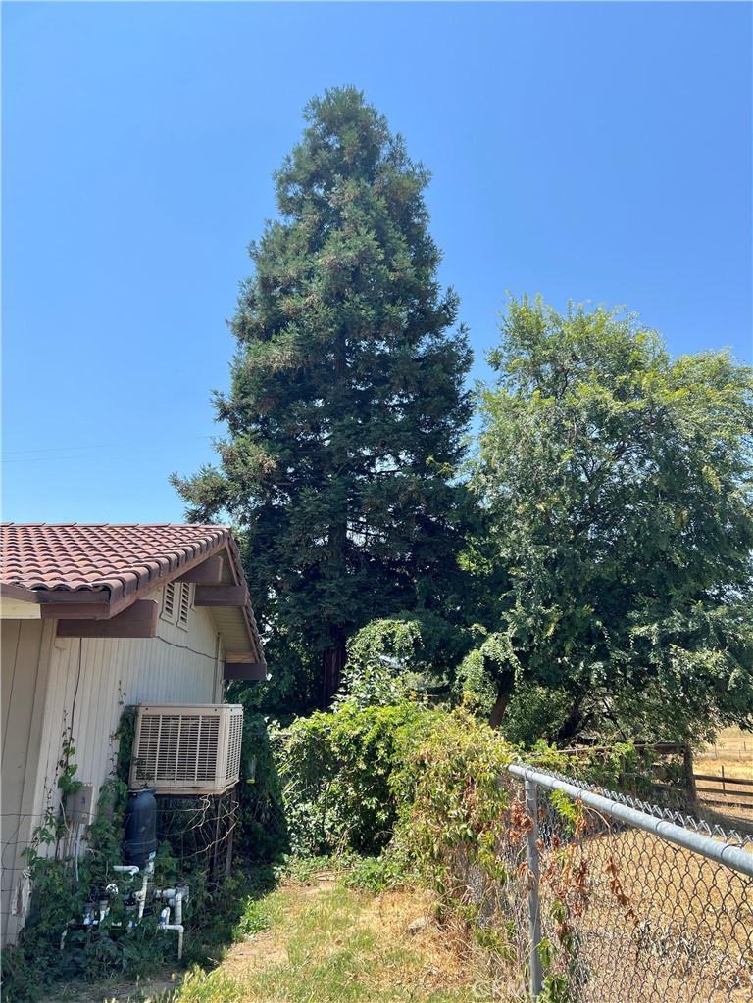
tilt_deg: +14.5
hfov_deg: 53.1
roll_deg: -0.1
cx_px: 376
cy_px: 502
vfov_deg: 67.3
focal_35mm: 26
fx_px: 754
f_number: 1.5
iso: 50
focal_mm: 5.7
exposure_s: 1/2457
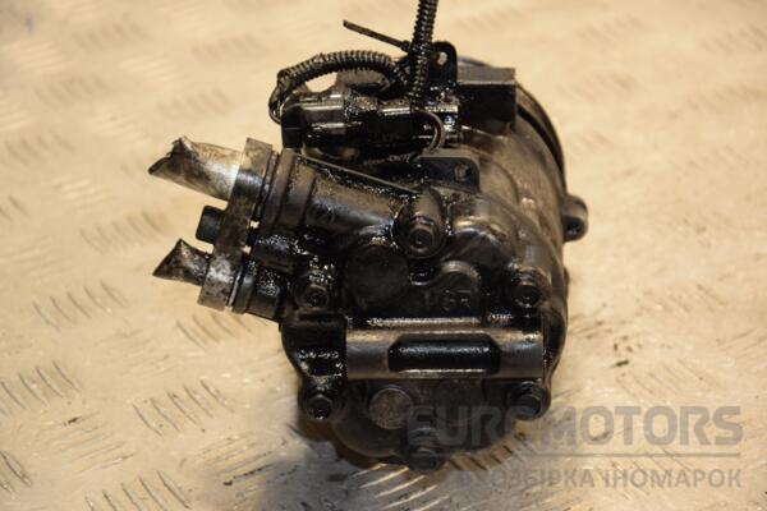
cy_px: 256
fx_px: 2716
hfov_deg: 16.1
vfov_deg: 10.8
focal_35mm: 128
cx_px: 384
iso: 800
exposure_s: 1/125
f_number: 5.6
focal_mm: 85
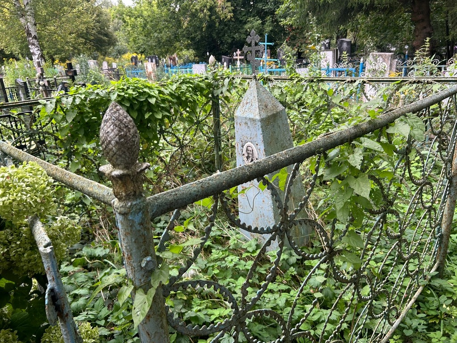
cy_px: 172
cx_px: 228
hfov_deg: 67.3
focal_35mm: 26
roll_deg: +7.0
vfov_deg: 53.1
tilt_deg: -14.0
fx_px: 343
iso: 50
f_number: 1.5
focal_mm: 5.7
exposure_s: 1/121
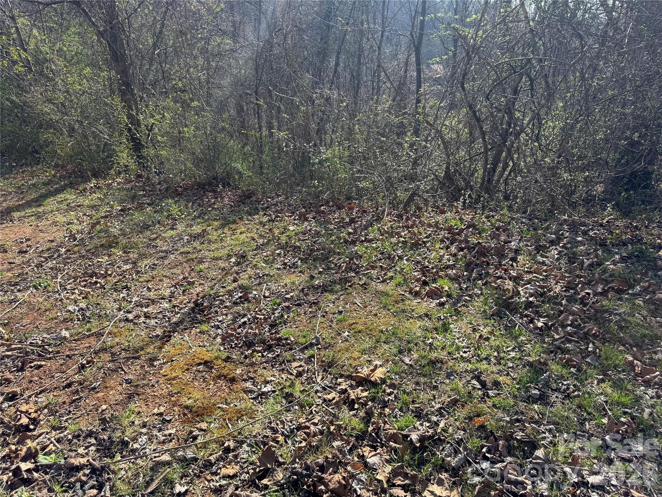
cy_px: 248
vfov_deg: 56.8
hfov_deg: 71.6
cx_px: 331
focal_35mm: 24
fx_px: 459
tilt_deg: -24.6
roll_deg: +0.4
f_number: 1.78
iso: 80
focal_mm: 6.76
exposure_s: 1/1767
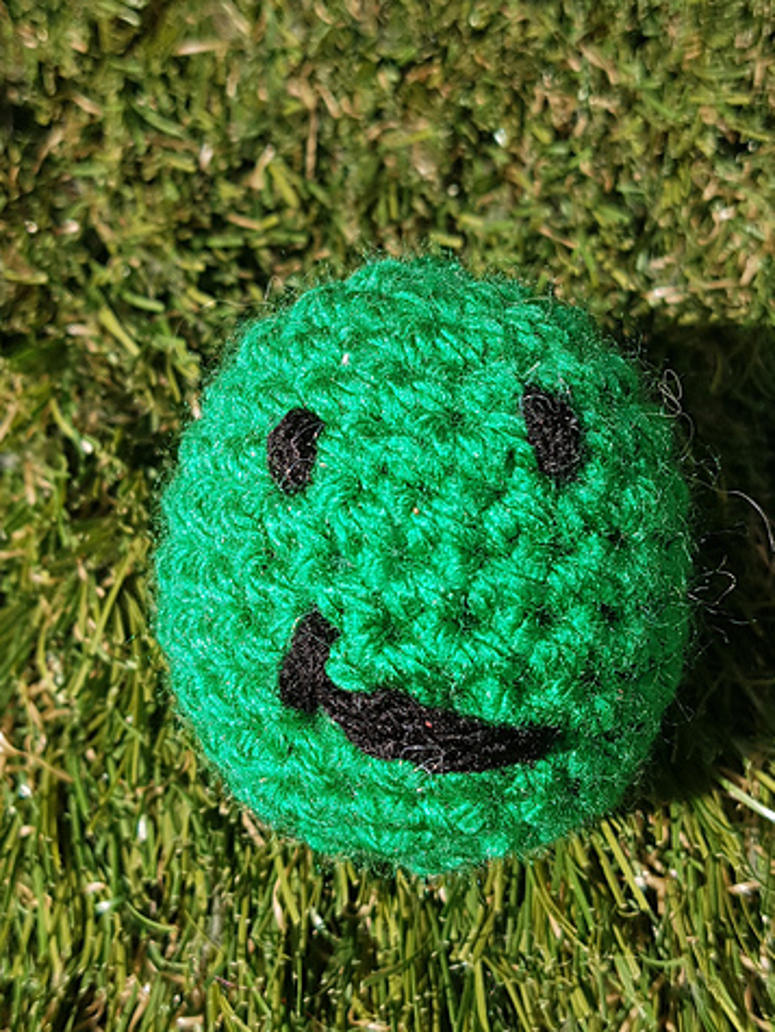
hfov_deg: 40.7
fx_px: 1043
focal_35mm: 35
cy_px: 545
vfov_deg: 52.6
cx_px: 382
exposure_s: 1/1612
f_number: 1.7
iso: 50
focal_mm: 4.2
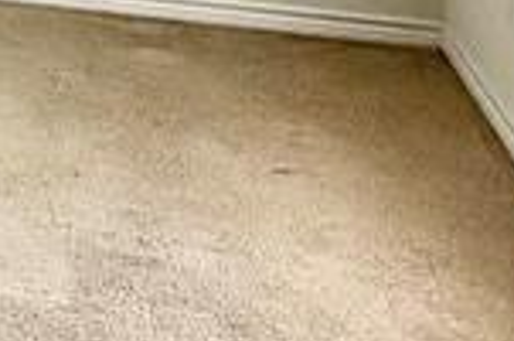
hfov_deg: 16.5
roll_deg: +1.5
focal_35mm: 99
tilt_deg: -2.9
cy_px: -396
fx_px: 1411
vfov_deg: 11.9
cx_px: -470
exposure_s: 1/120
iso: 125
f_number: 2.2
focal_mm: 2.22
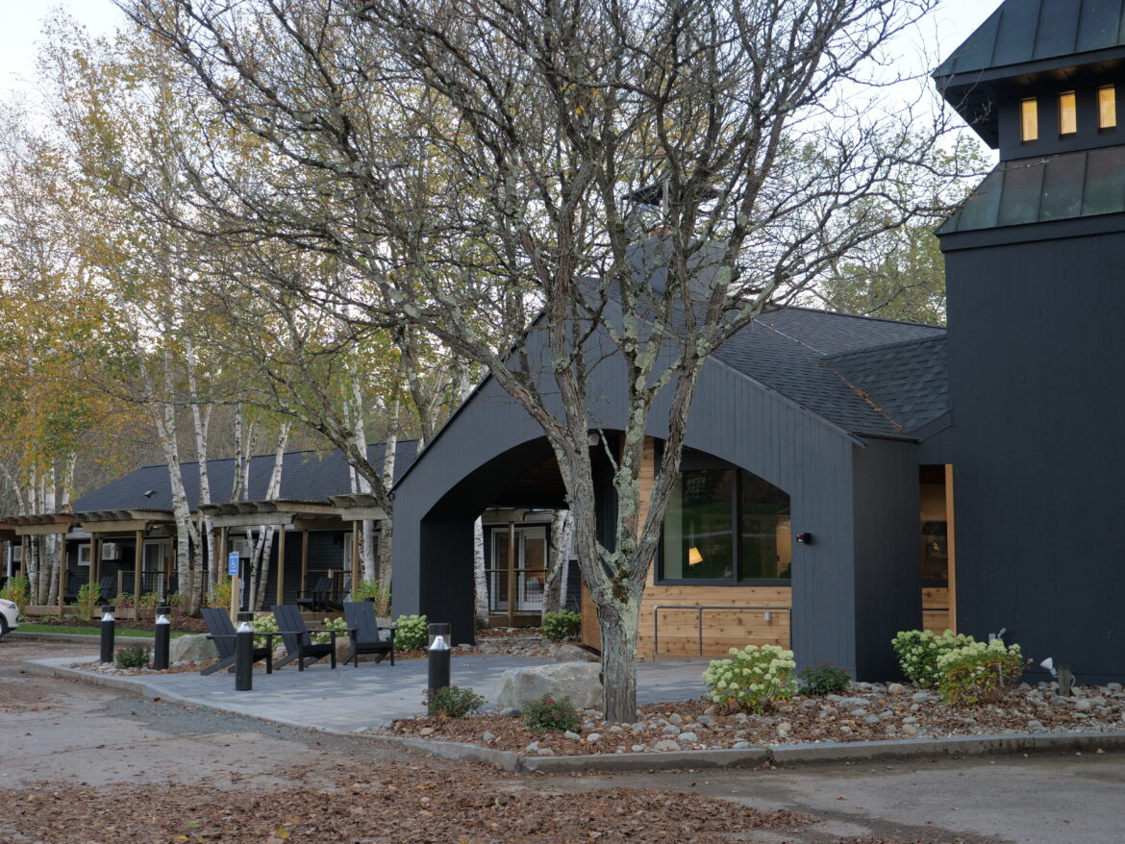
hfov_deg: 42.9
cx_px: 562
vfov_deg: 32.9
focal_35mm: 44
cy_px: 422
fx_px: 1430
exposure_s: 1/100
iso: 200
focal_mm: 22
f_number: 2.8
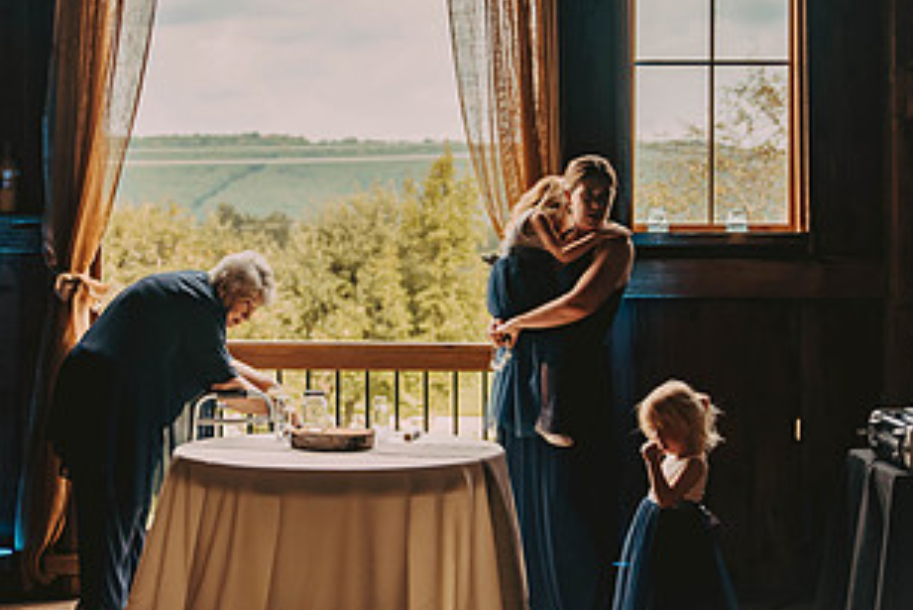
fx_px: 2106
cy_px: 207
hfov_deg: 24.4
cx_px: 315
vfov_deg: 16.4
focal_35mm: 83
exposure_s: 1/1000
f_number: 2.8
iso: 250
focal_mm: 44
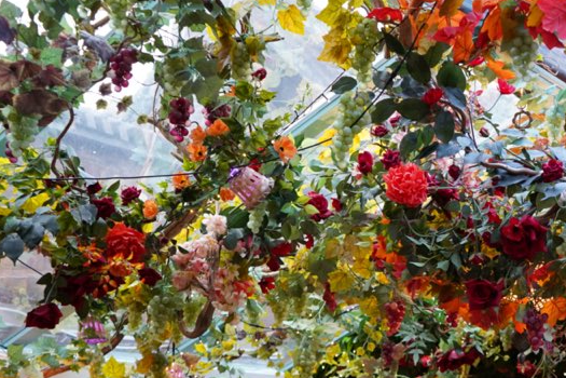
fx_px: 1006
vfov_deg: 21.1
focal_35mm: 64
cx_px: 533
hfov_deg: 29.8
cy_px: 286
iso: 2500
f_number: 3.5
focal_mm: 28
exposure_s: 1/160
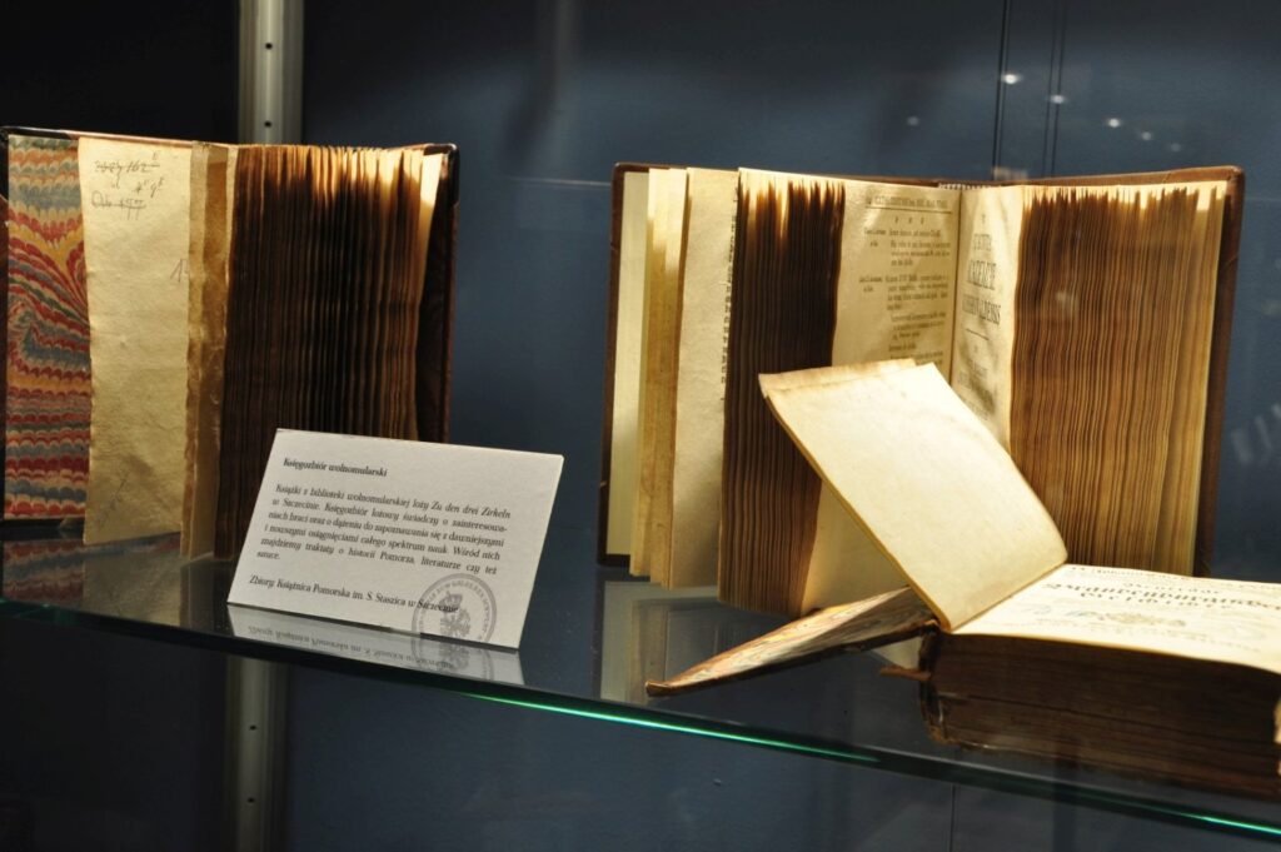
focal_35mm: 48
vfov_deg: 28.0
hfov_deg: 41.1
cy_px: 426
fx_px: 1707
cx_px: 640
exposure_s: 1/13
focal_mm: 32
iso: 320
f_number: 9
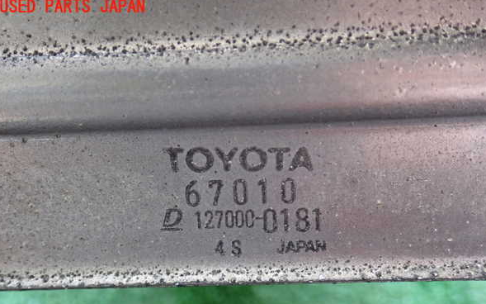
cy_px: 183
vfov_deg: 31.2
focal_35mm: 41
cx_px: 243
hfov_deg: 48.2
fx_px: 543
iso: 500
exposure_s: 1/40
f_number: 2.7
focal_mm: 6.83
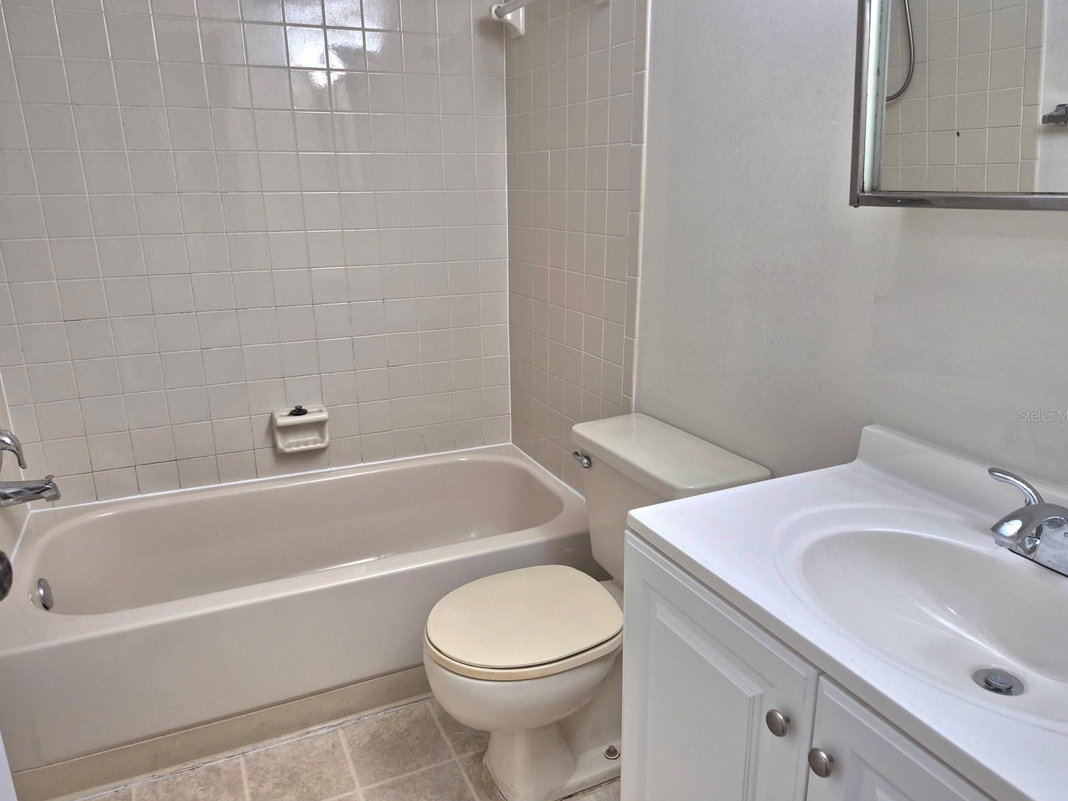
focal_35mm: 24
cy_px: 415
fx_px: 741
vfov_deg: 56.8
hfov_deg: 71.6
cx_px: 527
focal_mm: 5.4
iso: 200
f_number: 1.8
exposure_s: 1/120
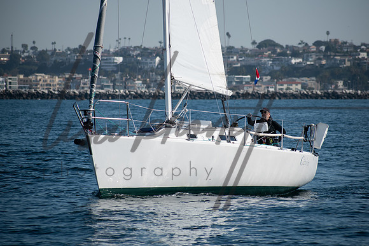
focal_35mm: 302
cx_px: 191
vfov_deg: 4.5
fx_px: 3100
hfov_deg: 6.8
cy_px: 123
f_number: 5.6
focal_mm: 190
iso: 100
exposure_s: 1/800
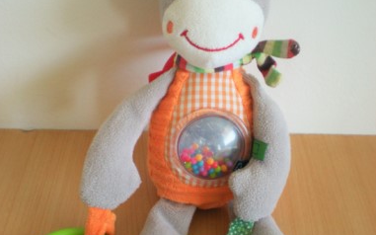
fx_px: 564
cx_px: 188
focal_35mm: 55
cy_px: 140
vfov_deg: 23.5
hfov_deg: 36.9
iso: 200
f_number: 3.1
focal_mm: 6.3
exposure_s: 1/52.7
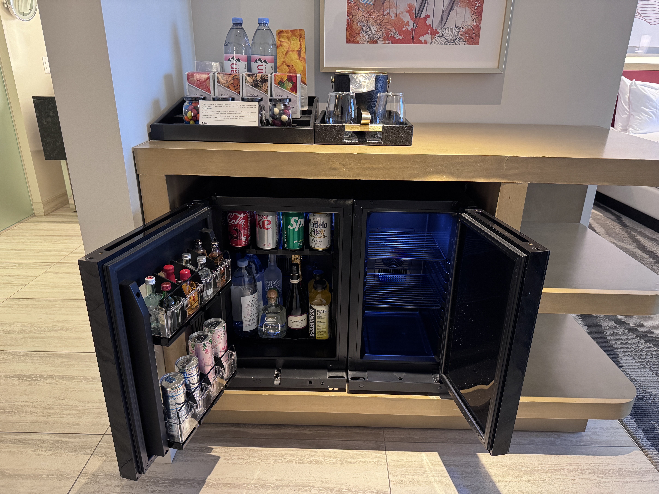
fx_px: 457
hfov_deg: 71.6
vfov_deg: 56.8
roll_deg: -0.5
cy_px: 247
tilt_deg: -21.8
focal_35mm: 24
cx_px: 330
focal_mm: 6.76
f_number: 1.78
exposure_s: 1/60
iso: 400
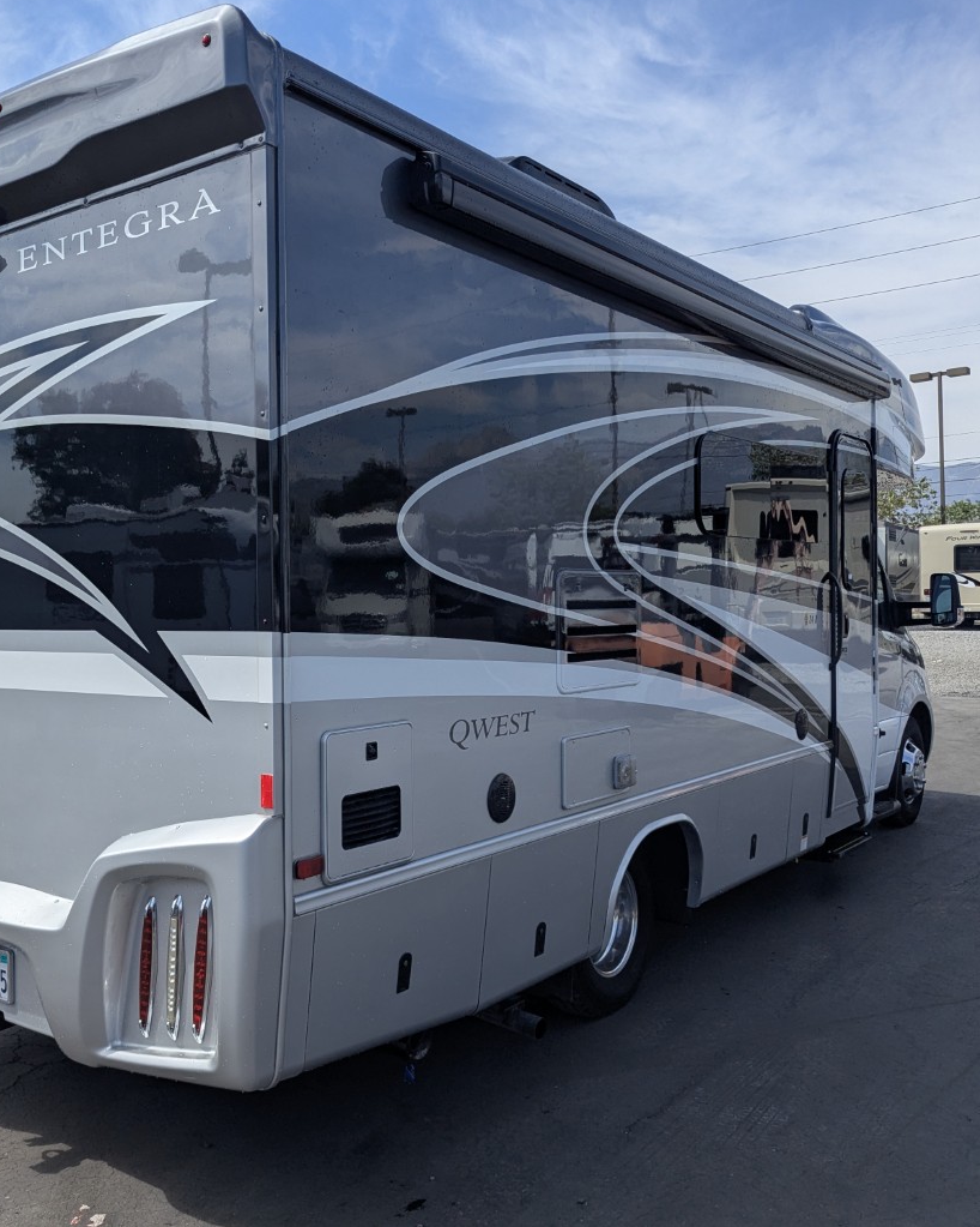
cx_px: 342
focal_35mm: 32
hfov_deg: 45.2
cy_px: 602
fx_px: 1161
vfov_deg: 55.7
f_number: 1.85
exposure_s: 1/2632
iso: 47
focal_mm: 6.81
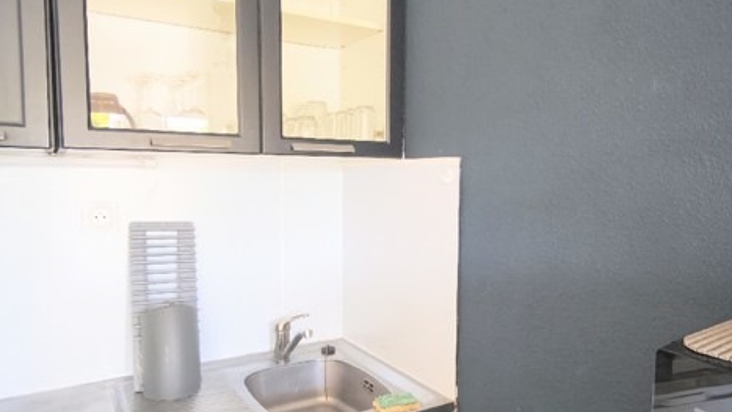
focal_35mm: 28
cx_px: 397
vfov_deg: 41.5
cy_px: 222
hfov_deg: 67.8
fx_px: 544
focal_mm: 1.91
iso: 250
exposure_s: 1/52.5
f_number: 2.2
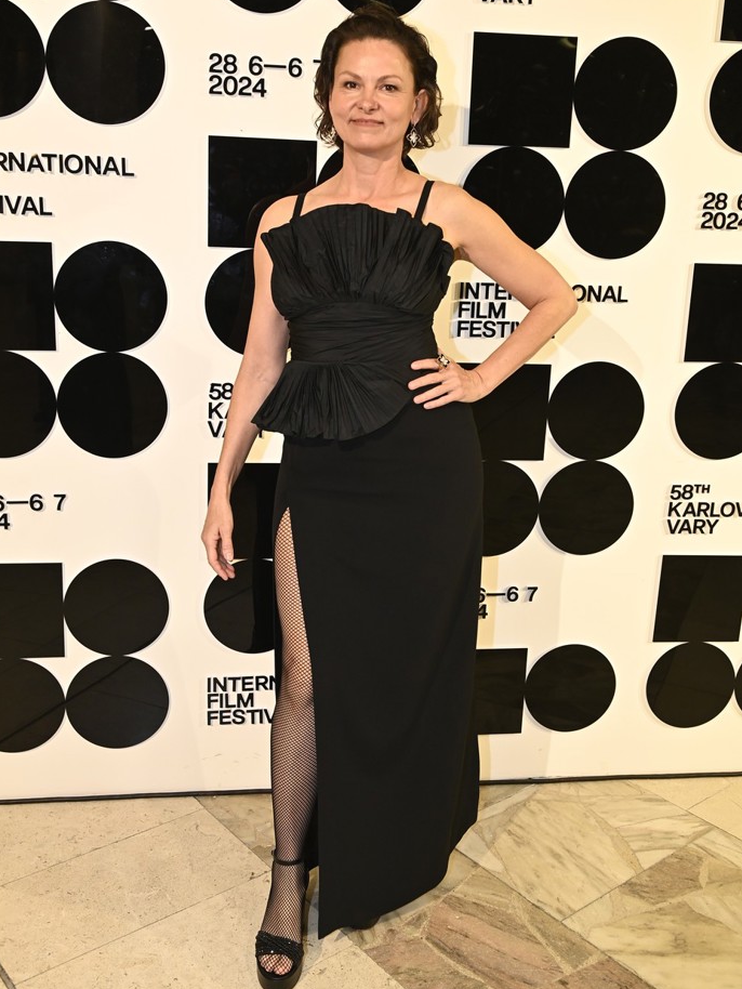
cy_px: 444
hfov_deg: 38.7
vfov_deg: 50.0
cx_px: 370
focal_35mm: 37
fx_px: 1057
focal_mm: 34
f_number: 5.6
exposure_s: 1/200
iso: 2500
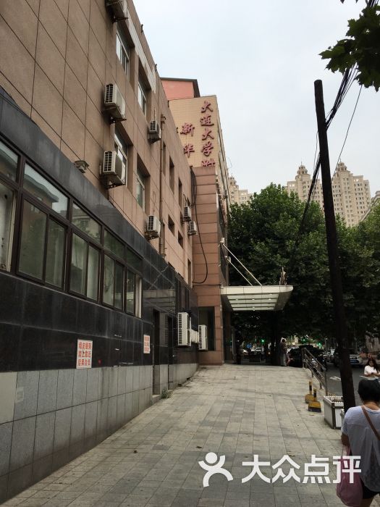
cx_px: 190
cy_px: 254
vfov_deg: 61.7
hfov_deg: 48.2
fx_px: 424
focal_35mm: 29
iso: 32
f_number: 2.2
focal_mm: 4.15
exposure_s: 1/50
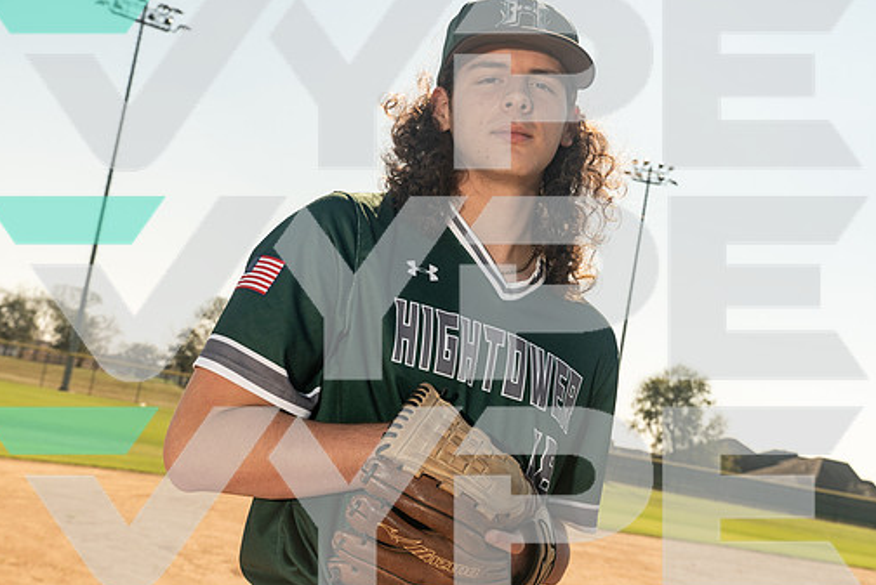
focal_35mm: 46
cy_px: 289
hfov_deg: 42.7
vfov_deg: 29.3
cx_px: 426
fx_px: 1120
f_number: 7.1
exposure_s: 1/200
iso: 500
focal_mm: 40
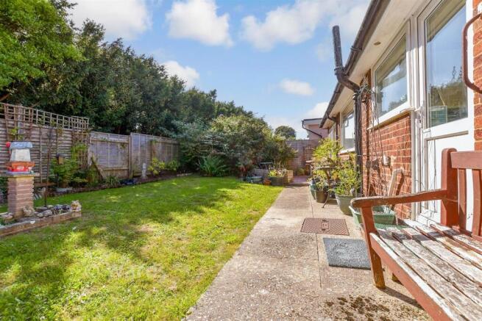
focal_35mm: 15
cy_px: 160
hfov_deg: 100.4
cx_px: 241
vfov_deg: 77.4
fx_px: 201
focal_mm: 10
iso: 160
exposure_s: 1/250
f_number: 8
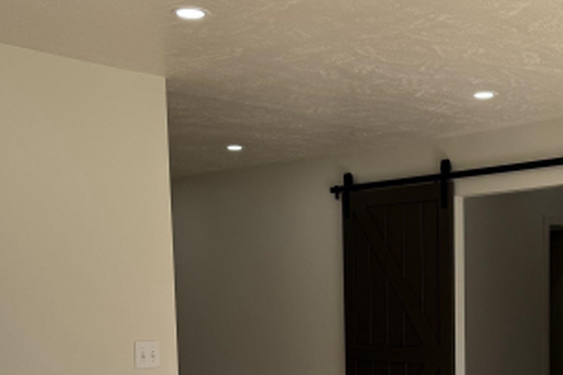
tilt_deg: -4.7
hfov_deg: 35.5
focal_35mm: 55
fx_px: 860
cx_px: 419
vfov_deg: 23.8
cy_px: 351
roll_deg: +0.9
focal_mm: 6.76
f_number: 1.78
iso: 80
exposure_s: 1/467
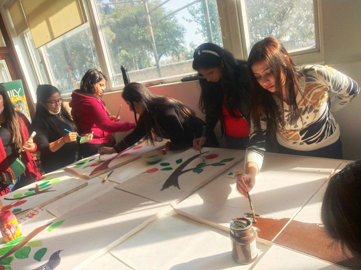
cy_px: 135
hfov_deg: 60.0
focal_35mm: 30
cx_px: 180
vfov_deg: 46.8
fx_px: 313
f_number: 1.8
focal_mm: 3.95
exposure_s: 1/546
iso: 135
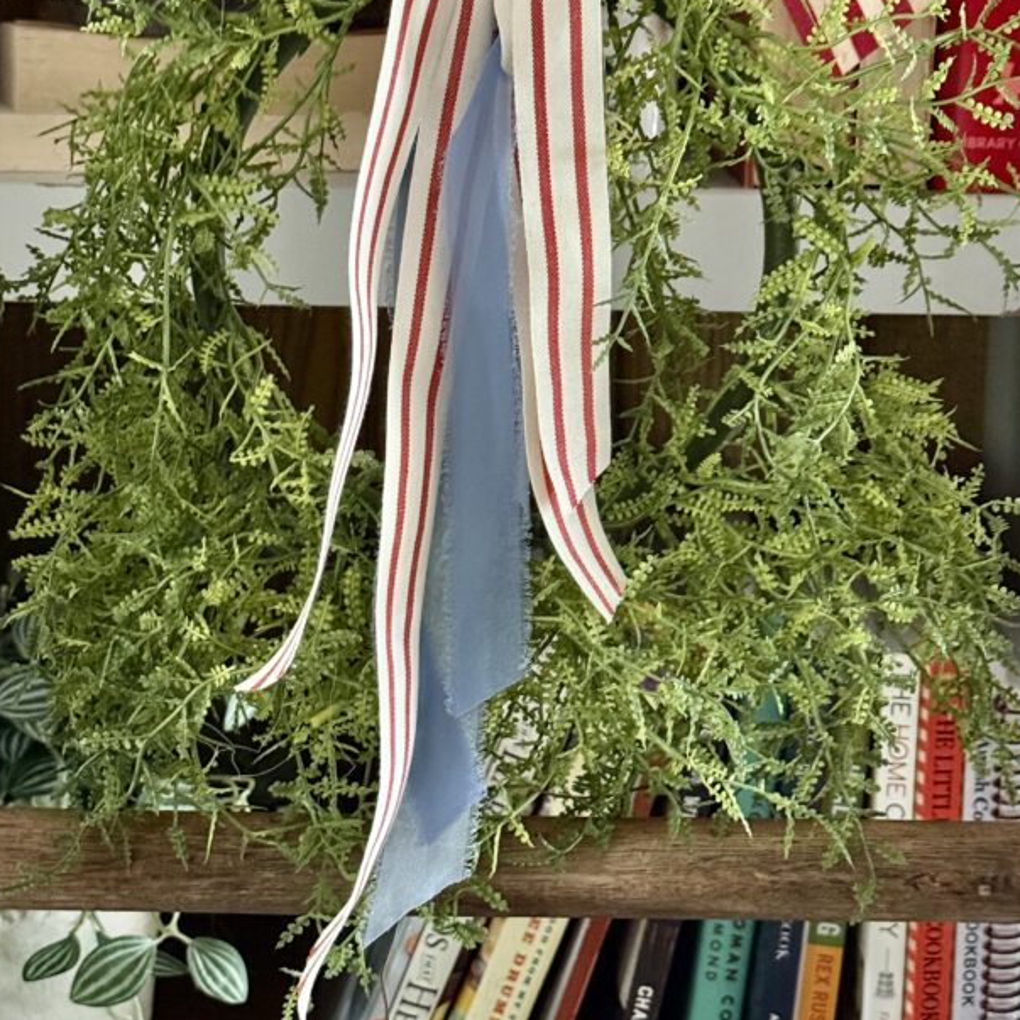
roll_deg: -1.2
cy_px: 345
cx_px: 497
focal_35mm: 72
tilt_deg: -8.8
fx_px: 2400
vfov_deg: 23.9
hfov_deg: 24.0
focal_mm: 6.76
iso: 640
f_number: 1.78
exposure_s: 1/20
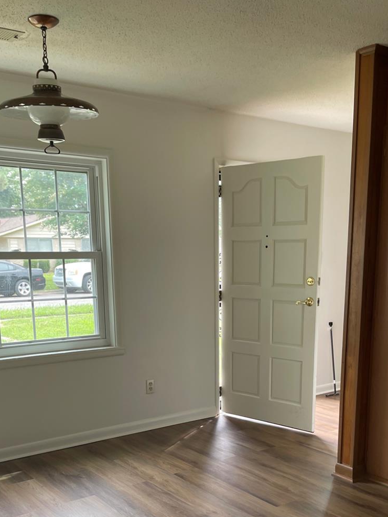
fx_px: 568
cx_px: 208
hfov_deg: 37.7
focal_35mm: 38
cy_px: 380
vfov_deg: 47.4
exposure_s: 1/121
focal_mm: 5.1
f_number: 1.6
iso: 100
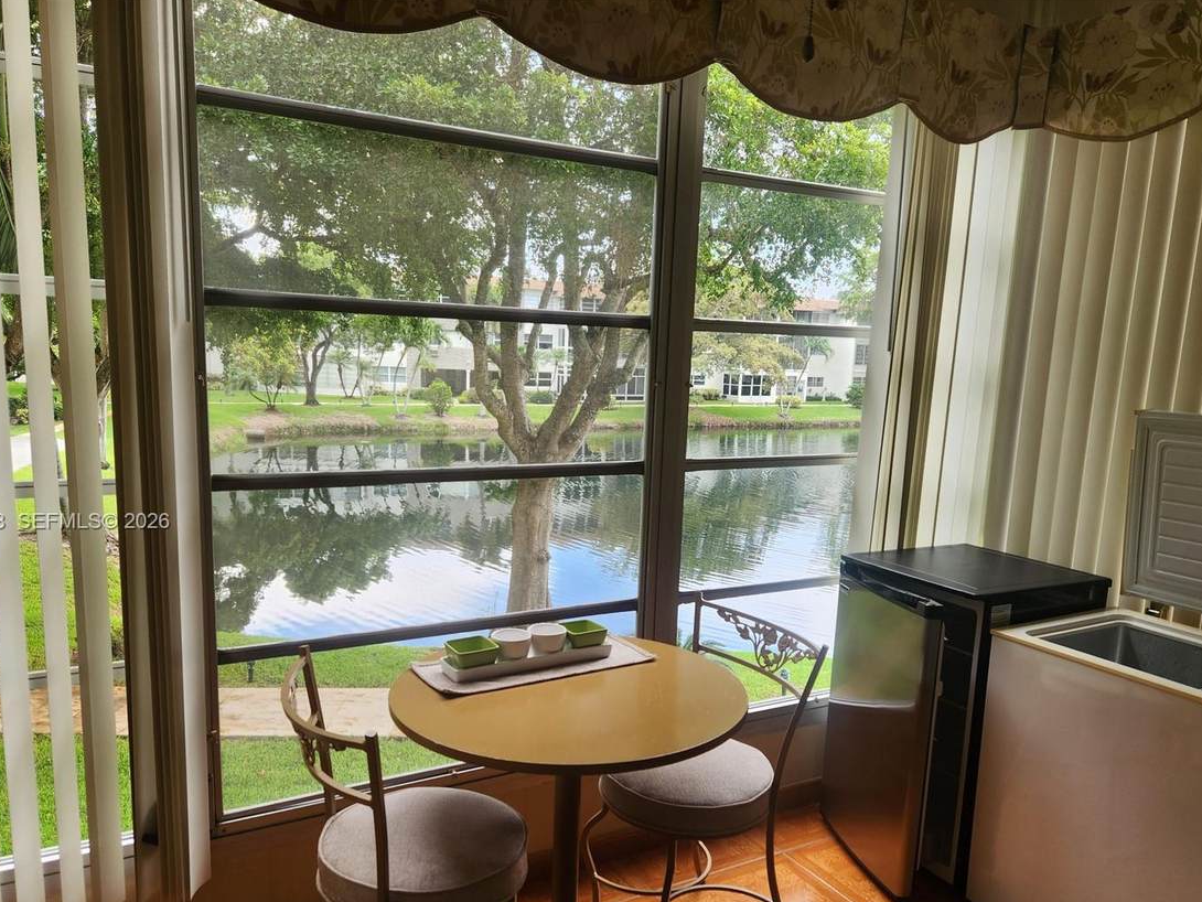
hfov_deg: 65.3
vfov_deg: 51.2
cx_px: 601
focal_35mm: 27
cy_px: 523
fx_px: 938
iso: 50
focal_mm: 5.4
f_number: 1.8
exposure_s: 1/180
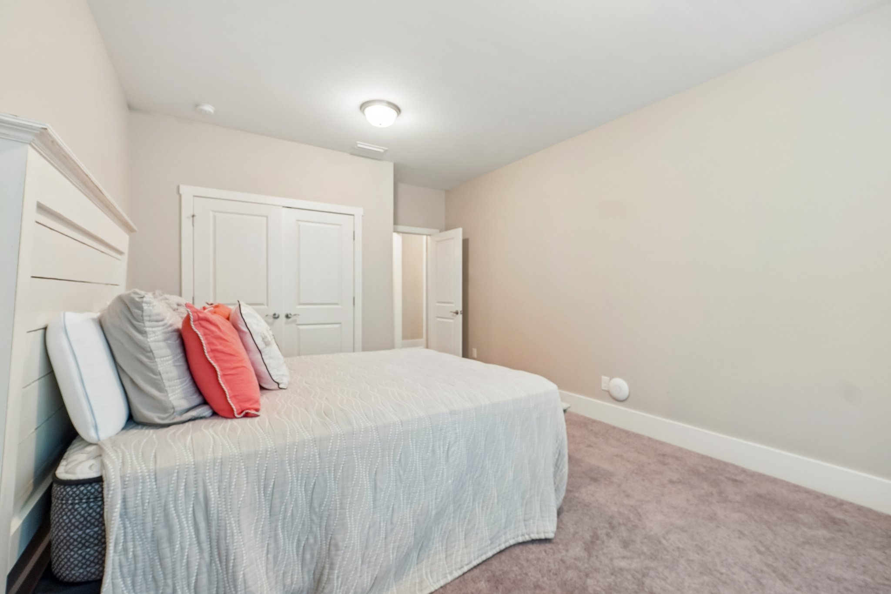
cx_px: 446
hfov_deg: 100.4
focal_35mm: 15
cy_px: 297
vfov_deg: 77.3
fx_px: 371
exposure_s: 1/4
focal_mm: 10
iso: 400
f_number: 8
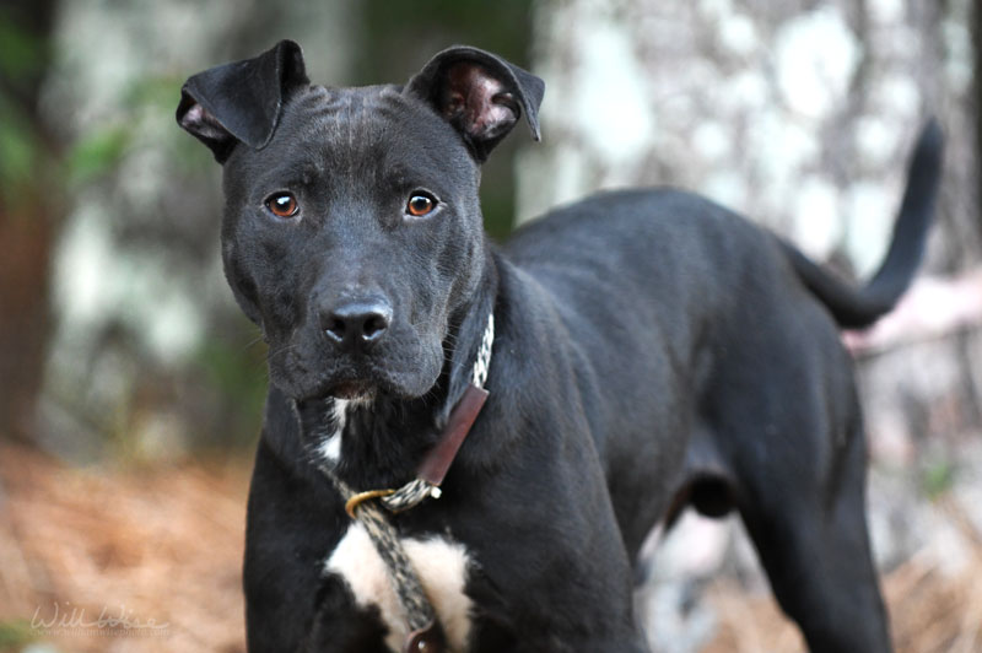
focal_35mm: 300
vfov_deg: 4.6
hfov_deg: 6.9
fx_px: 8176
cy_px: 326
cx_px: 491
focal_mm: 200
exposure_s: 1/320
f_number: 2.8
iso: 1600
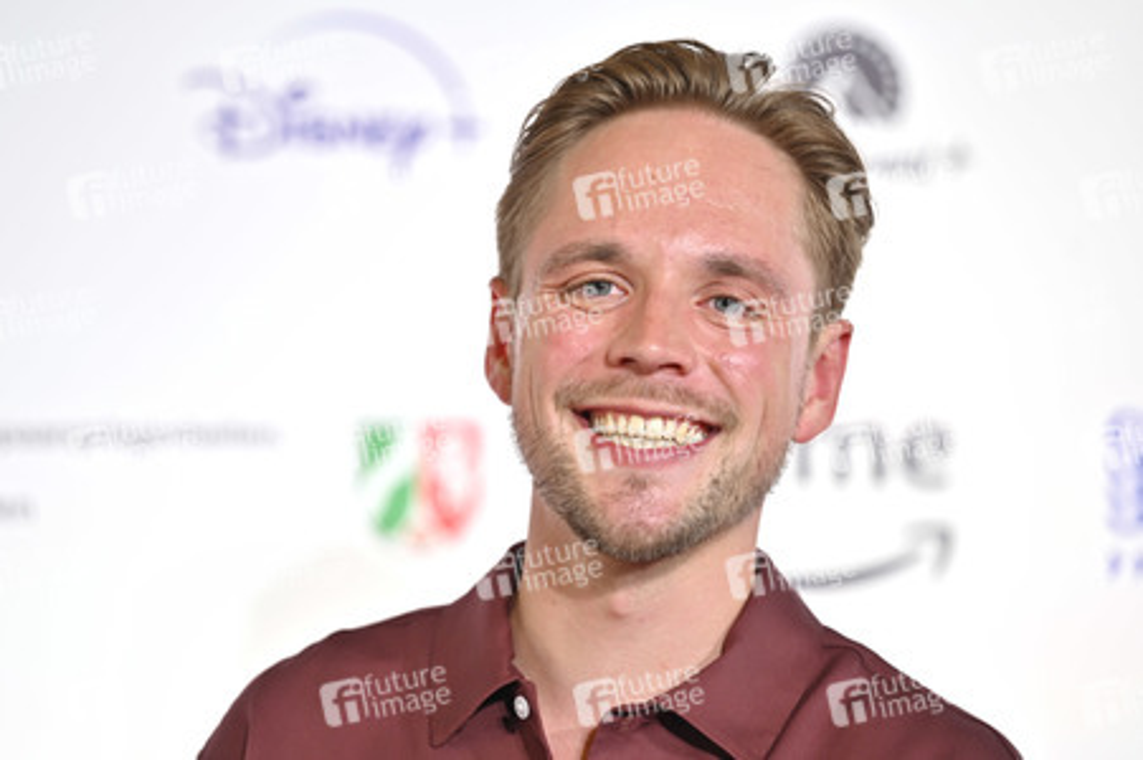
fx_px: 3966
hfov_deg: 16.4
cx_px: 572
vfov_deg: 11.0
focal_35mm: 125
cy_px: 380
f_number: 2.8
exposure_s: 1/320
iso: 400
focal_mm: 125
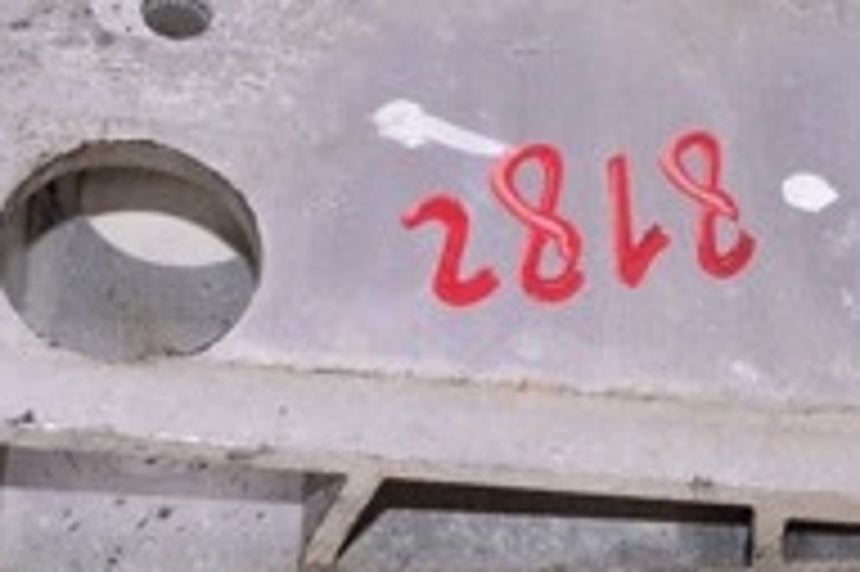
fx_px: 3477
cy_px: 20
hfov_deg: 14.0
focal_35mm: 146
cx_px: 738
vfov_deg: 9.3
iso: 1600
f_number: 8
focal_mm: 29
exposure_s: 1/200
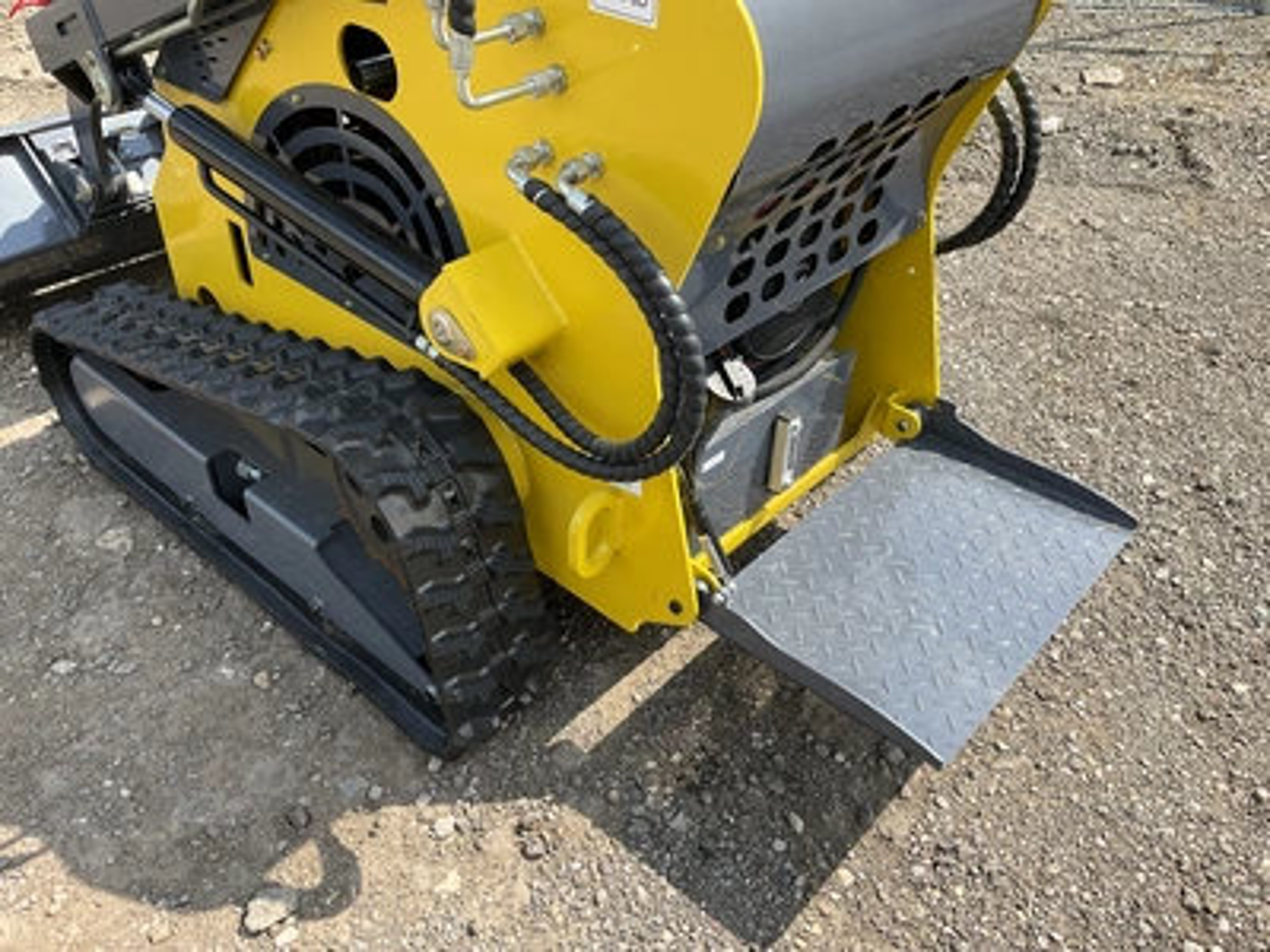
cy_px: 476
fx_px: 1064
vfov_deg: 48.2
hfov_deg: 61.7
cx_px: 635
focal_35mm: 29
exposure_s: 1/792
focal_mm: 3
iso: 25
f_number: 1.8
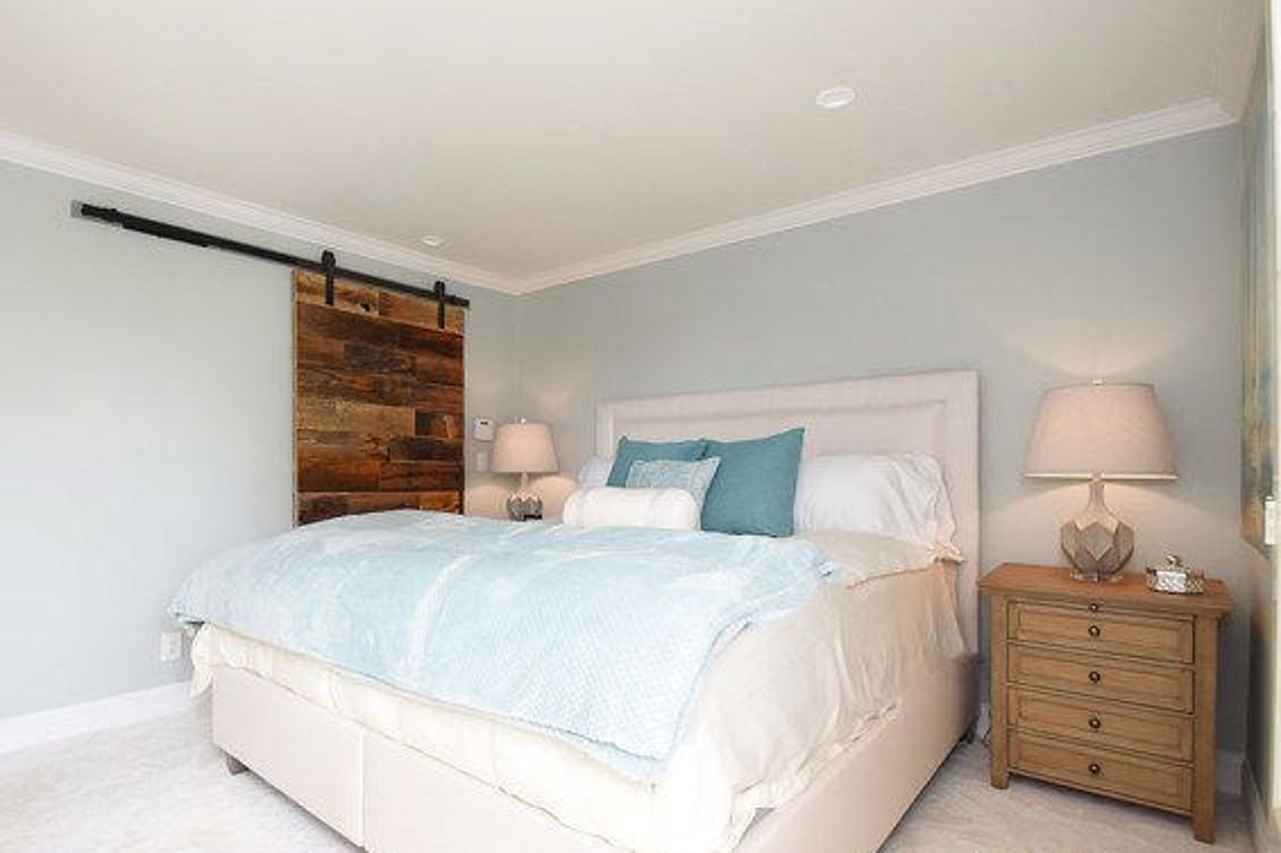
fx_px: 605
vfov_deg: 70.4
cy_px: 426
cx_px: 580
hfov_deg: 93.0
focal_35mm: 17
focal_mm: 10
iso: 640
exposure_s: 1/100
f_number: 5.6
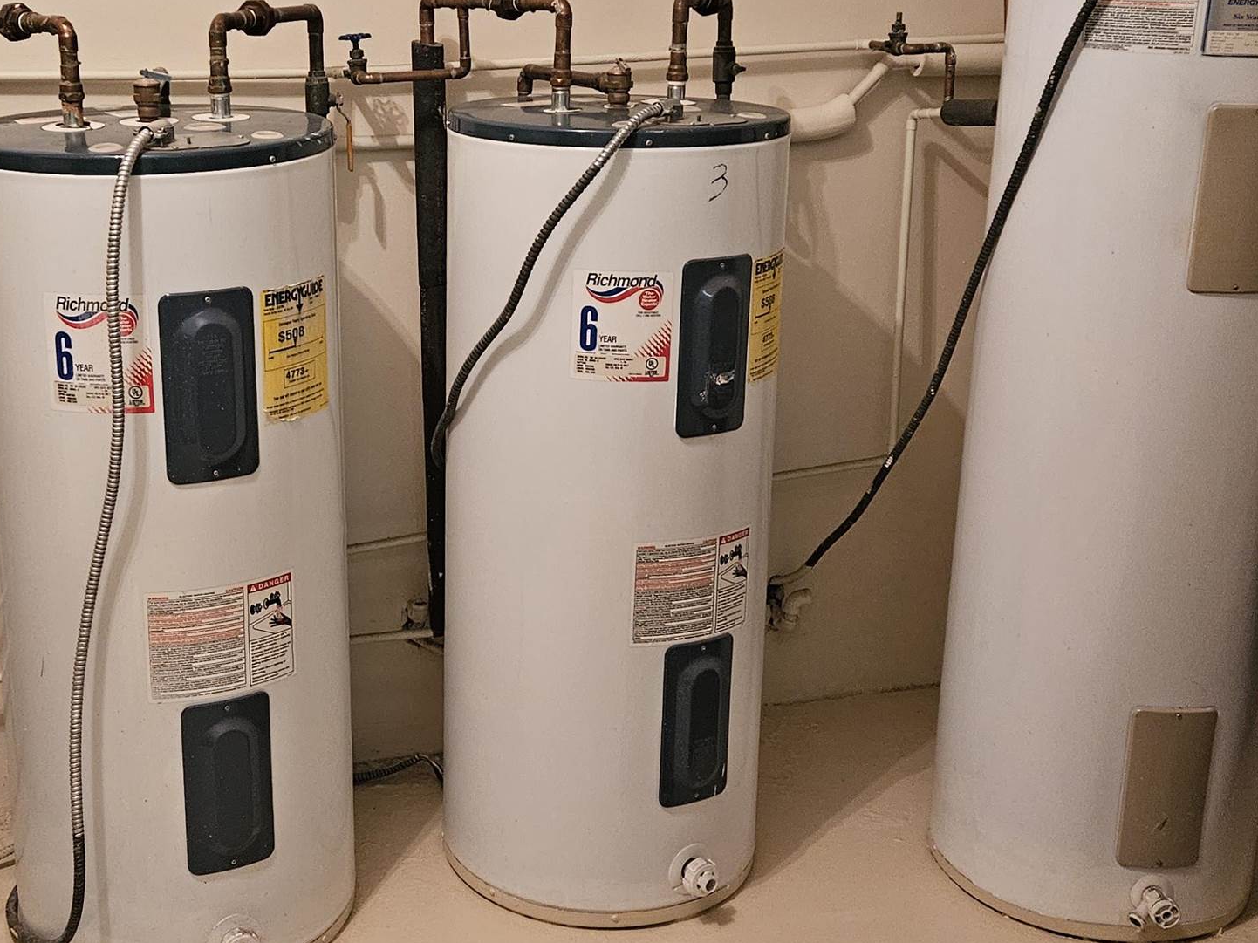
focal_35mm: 49
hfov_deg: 38.6
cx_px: 449
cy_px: 326
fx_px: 1780
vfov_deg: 29.5
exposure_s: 1/120
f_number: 1.8
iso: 500
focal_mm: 5.4
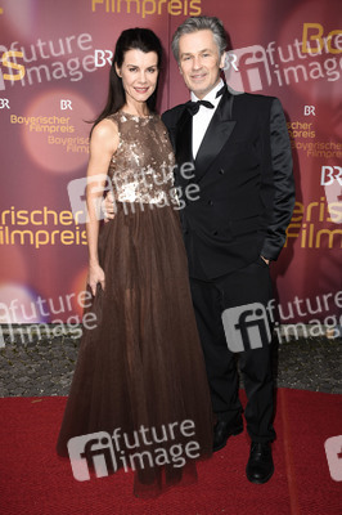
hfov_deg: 38.3
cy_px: 258
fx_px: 492
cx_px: 171
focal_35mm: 34
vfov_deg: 55.1
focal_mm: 23
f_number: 6.3
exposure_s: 1/160
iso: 250
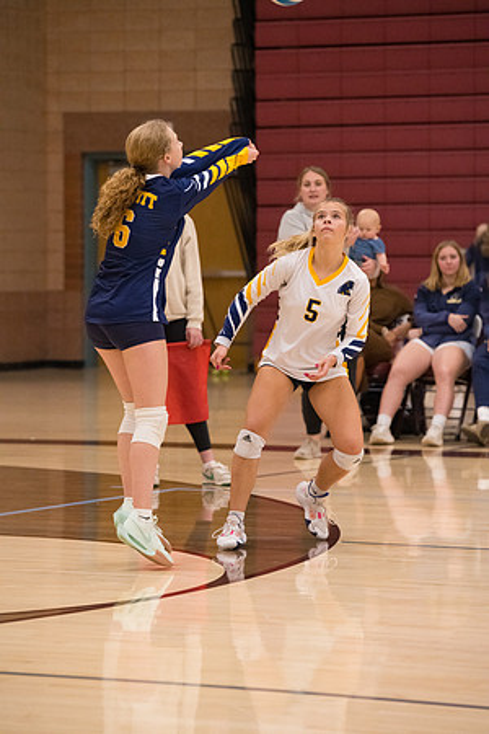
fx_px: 3362
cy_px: 367
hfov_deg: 8.3
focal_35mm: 165
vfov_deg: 12.5
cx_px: 244
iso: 8000
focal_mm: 165
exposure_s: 1/1250
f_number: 4.5
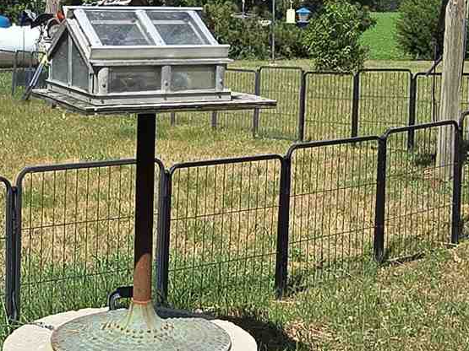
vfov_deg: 20.3
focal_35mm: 72
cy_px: 100
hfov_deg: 26.9
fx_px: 975
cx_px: 174
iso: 50
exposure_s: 1/2730
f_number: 2.2
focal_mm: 2.2
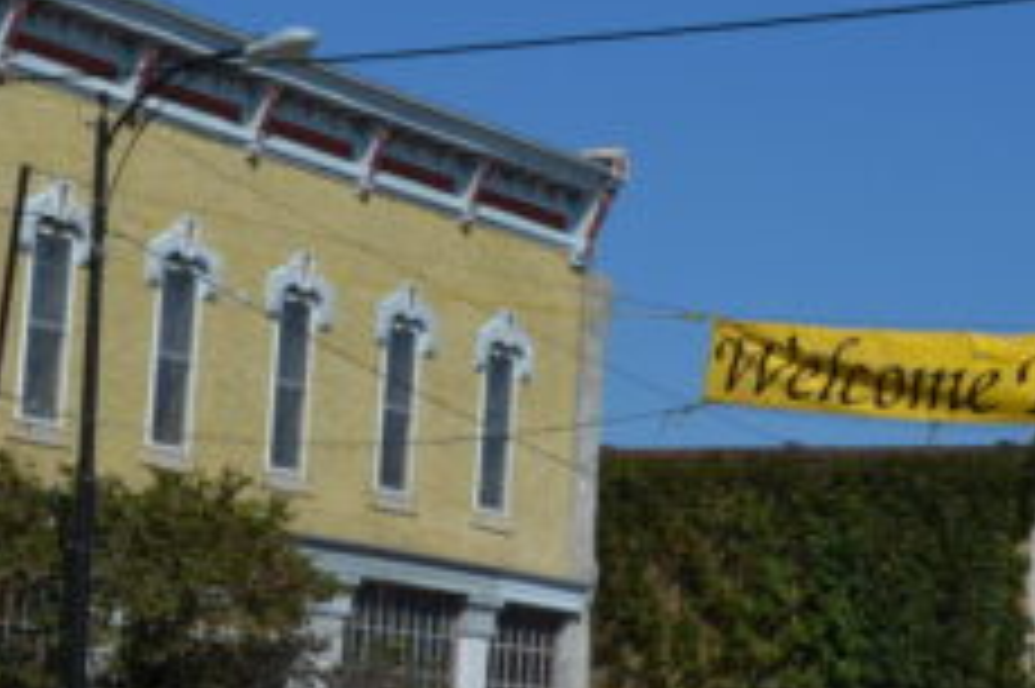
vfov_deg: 11.4
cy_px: 402
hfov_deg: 17.1
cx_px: 468
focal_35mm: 120
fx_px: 3447
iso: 100
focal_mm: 24
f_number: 10
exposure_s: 1/400
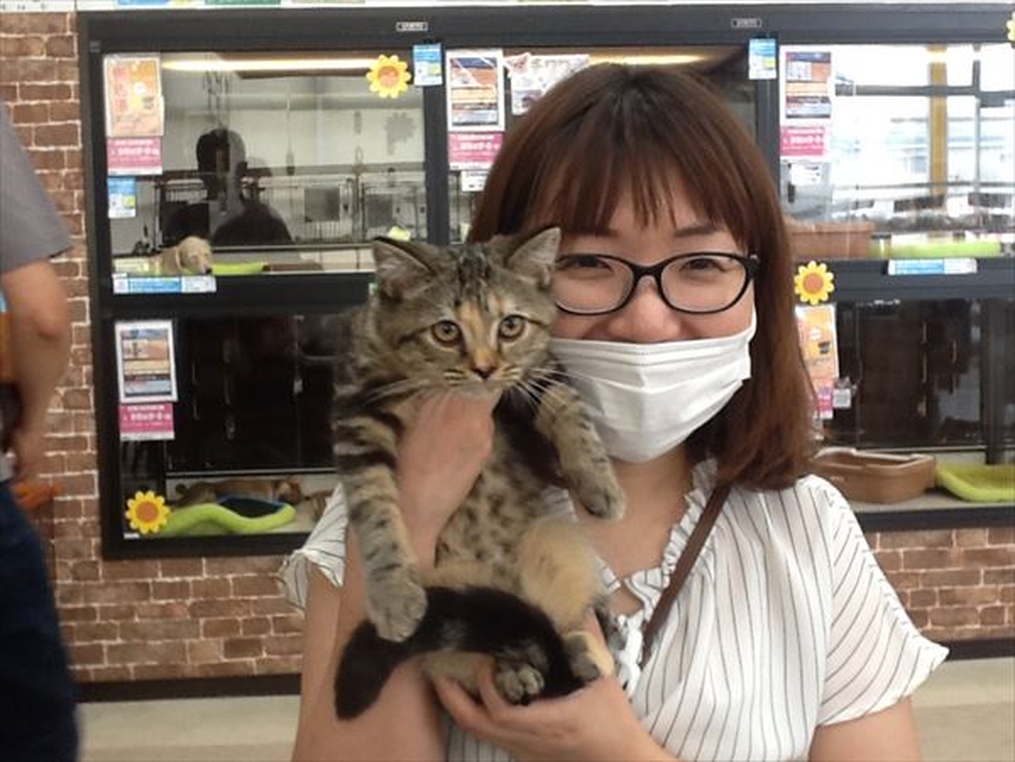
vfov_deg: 32.9
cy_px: 381
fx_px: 1290
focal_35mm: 44
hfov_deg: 42.9
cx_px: 508
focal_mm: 2.03
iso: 40
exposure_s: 1/30
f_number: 2.4
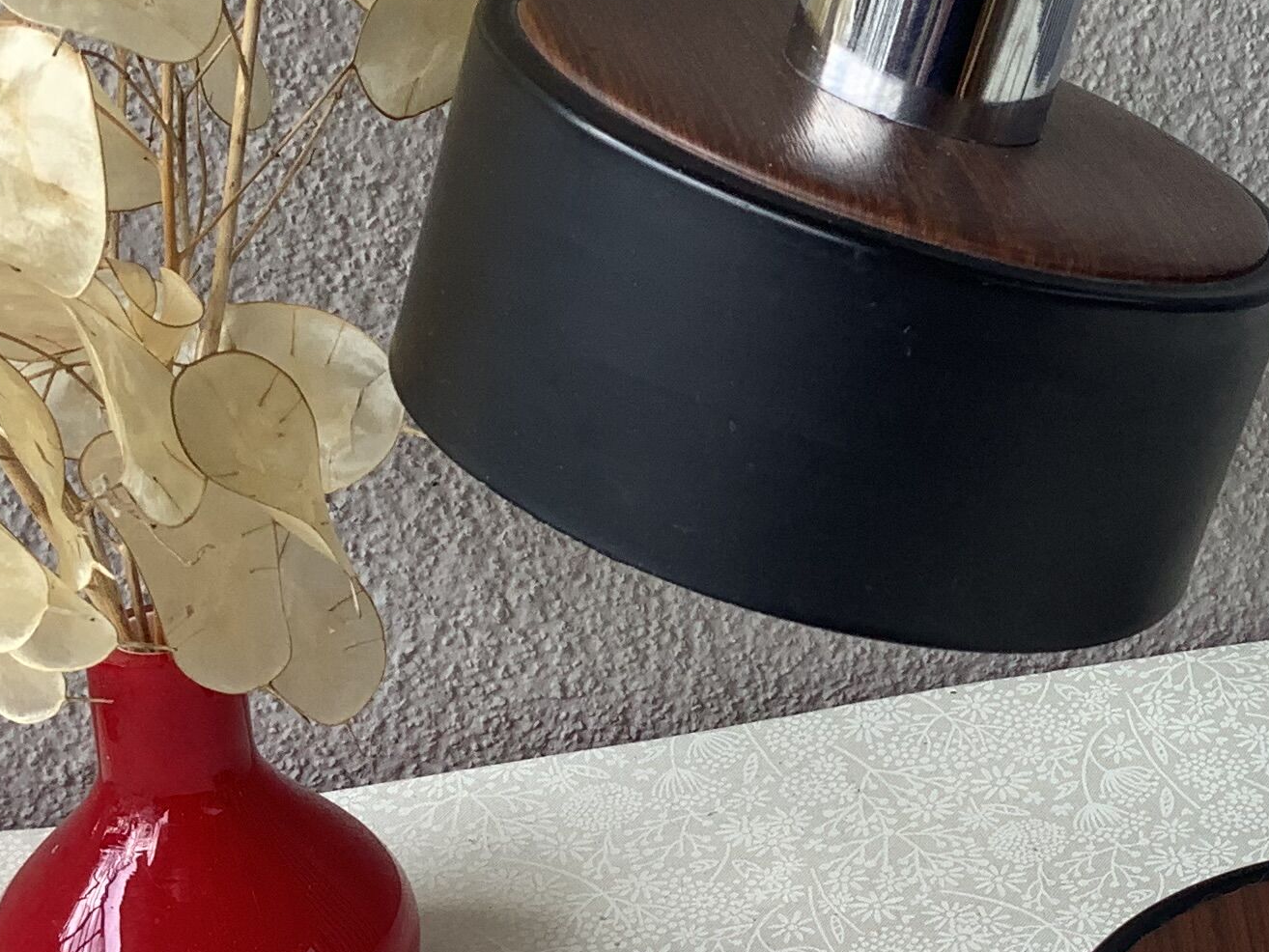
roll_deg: +2.3
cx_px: 1205
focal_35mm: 77
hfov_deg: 24.4
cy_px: 503
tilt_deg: -21.1
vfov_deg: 19.1
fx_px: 2823
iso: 25
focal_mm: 3.3
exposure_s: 1/193
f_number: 2.4
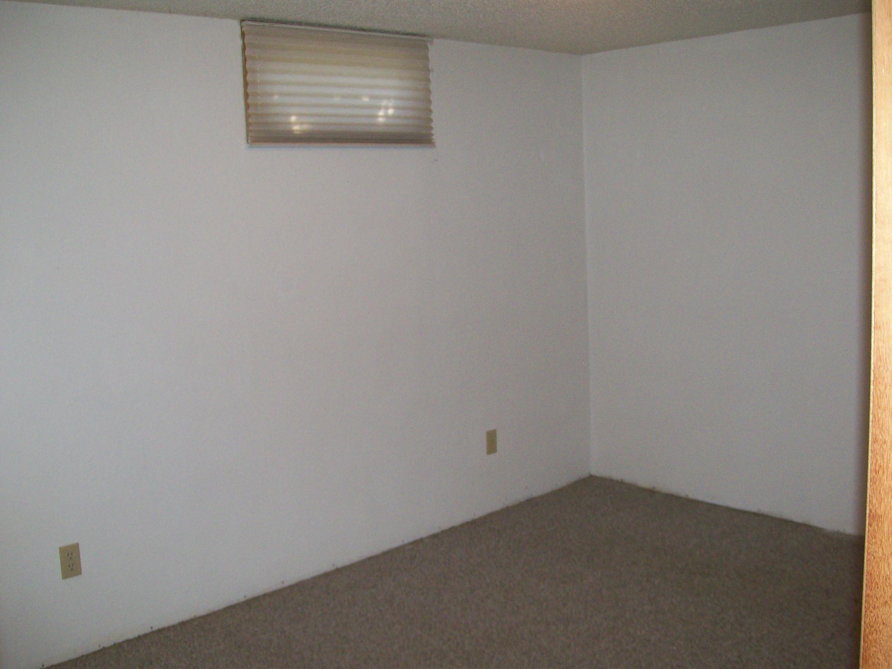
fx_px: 928
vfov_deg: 39.7
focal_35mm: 36
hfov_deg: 51.4
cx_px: 446
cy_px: 334
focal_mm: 6
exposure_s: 1/64
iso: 140
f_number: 2.7
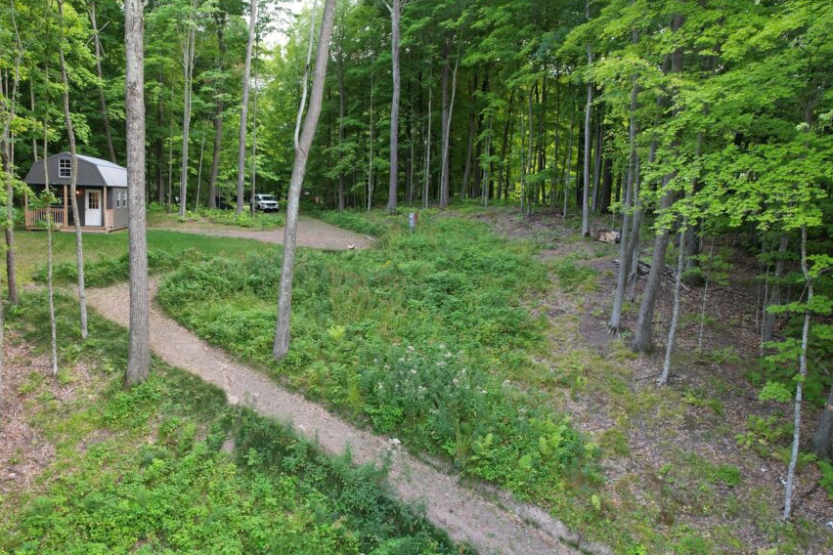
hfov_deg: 59.3
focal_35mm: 31
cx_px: 300
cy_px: 319
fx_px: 717
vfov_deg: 42.2
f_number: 2.8
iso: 100
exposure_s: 1/30
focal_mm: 8.38
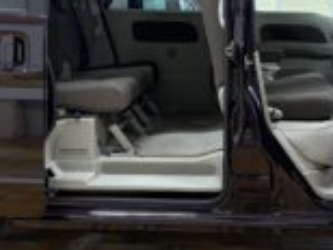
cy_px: 57
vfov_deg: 24.6
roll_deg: +1.0
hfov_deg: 32.6
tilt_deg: -2.8
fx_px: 568
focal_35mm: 59
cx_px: 197
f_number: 1.6
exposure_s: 1/50
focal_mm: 5.96
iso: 400
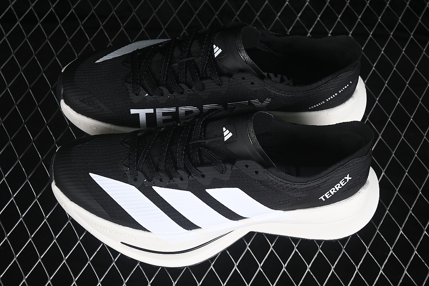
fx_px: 894
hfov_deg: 27.0
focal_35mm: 75
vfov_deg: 18.2
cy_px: 143
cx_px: 214
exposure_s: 1/60
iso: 160
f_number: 6.3
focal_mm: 50
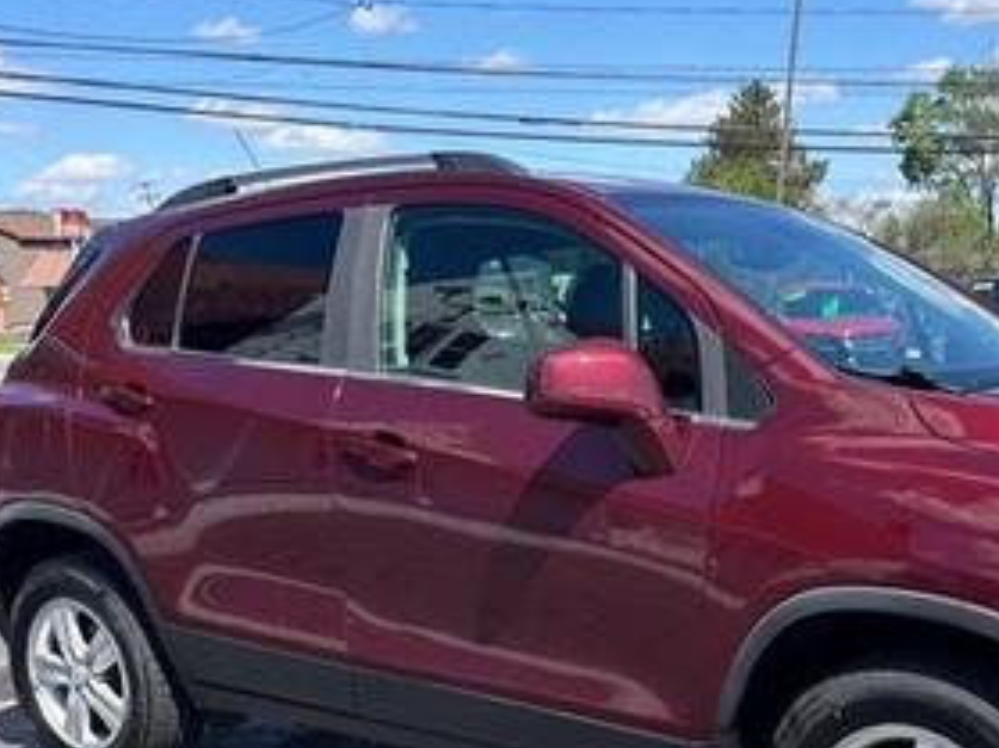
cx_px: 763
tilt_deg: -13.4
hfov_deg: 39.2
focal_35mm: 47
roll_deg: +1.4
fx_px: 1356
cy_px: 626
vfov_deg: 29.9
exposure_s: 1/1695
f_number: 1.6
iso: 50
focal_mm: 5.96
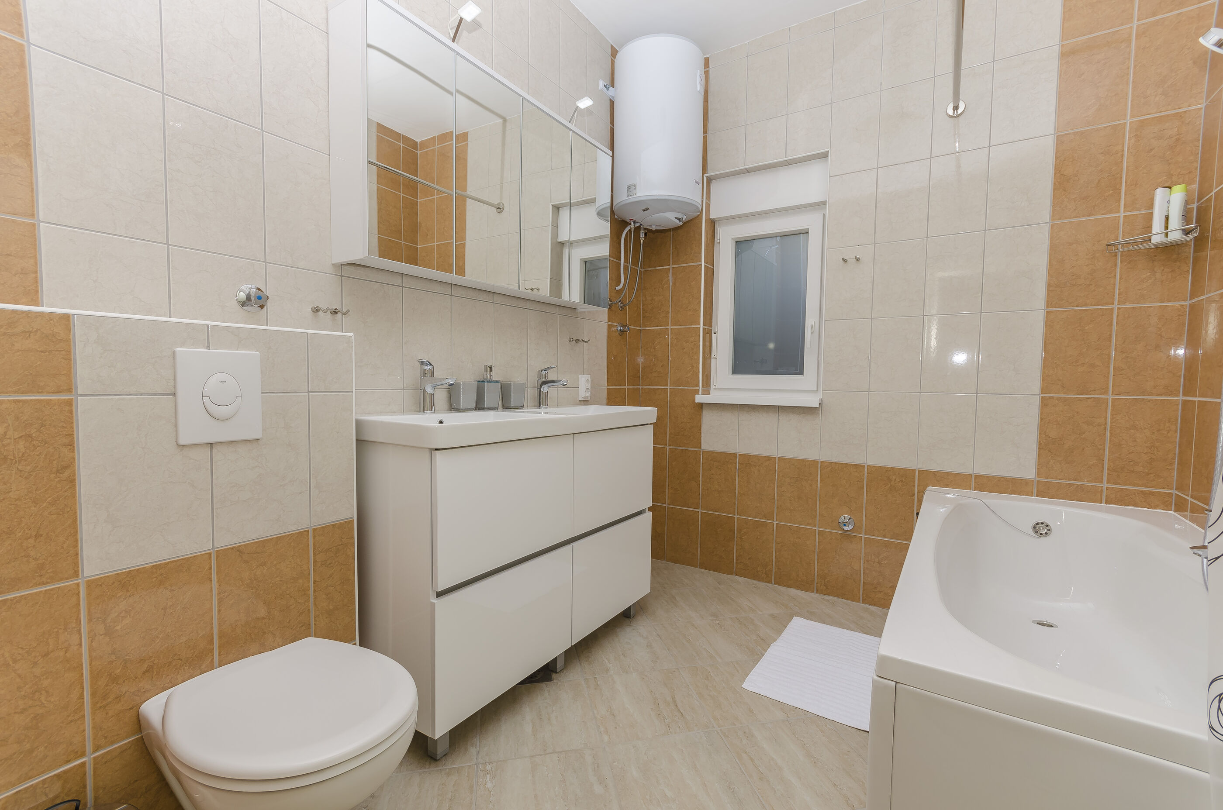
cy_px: 405
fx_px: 509
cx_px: 612
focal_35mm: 15
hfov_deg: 100.5
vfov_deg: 77.1
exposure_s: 1/160
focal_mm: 10
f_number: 9
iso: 100
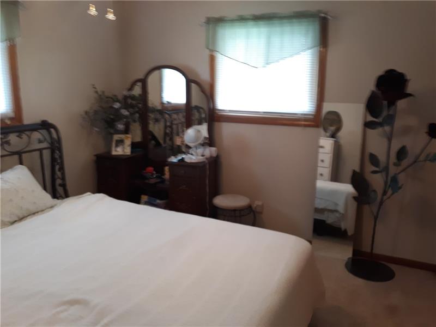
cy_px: 164
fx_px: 353
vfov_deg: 49.7
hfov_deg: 63.4
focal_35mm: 28
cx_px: 218
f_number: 1.7
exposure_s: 1/30
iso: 200
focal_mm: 3.7
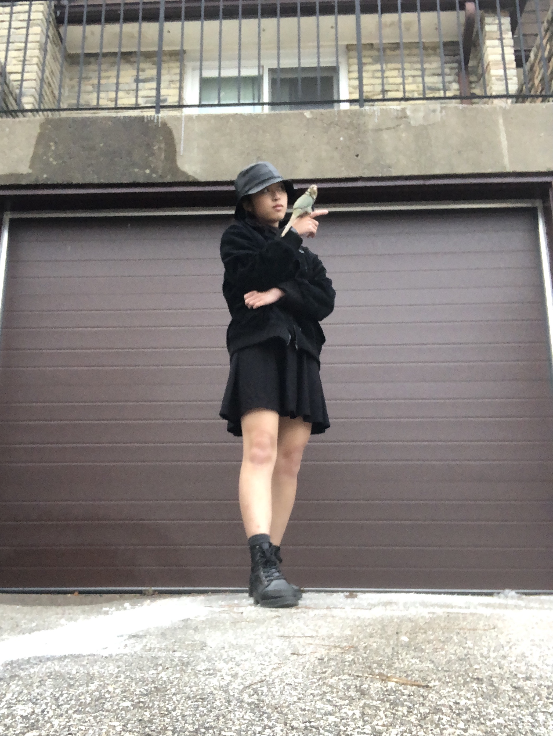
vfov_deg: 56.8
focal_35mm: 32
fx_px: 681
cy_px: 368
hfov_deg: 44.2
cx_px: 276
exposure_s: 1/60
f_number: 2.2
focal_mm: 2.87
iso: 200
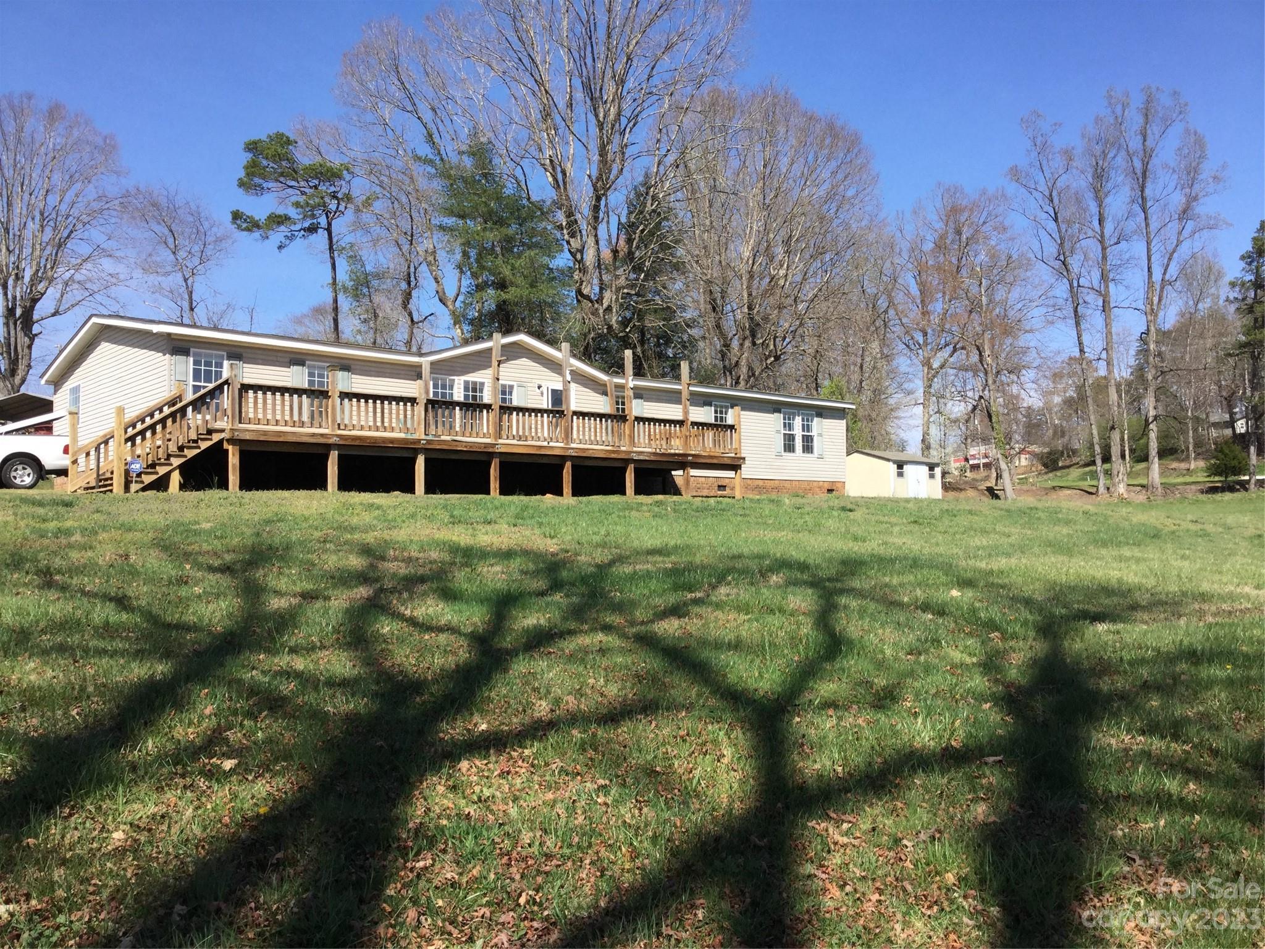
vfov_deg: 45.4
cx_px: 632
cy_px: 474
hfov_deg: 58.4
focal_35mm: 31
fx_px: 1133
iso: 25
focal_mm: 3.3
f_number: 2.4
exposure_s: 1/840
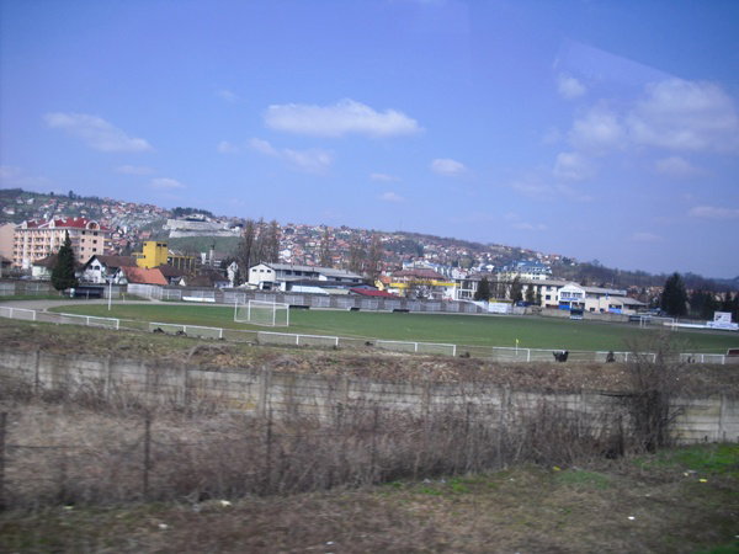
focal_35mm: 38
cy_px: 277
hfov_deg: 49.0
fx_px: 811
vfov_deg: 37.7
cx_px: 370
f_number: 5.6
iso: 64
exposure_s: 1/200
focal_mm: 6.2
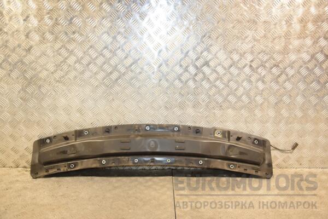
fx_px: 328
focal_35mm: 36
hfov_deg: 53.1
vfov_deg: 36.9
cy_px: 110
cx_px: 164
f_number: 5
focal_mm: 24
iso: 800
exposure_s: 1/160
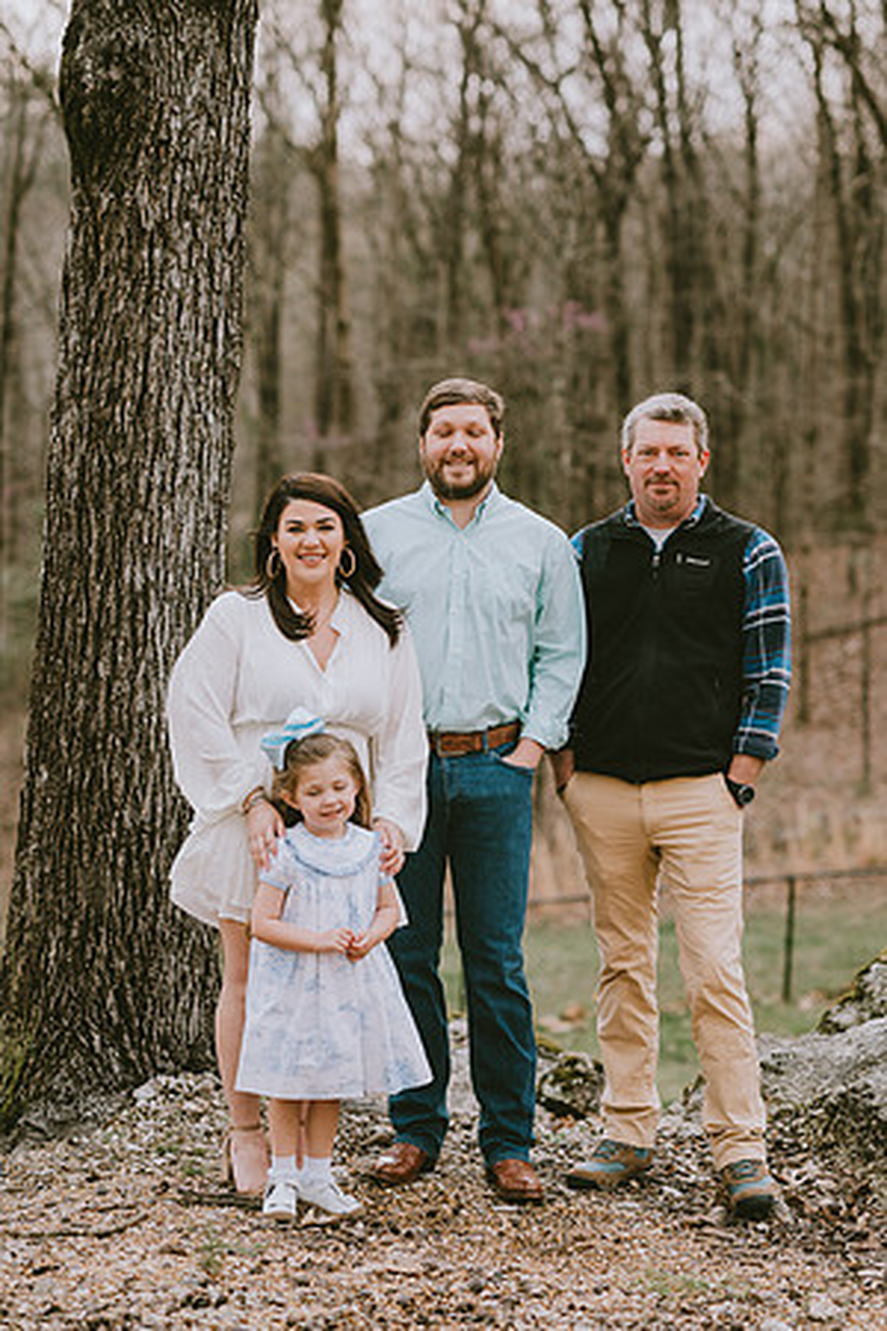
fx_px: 3141
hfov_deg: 16.1
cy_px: 666
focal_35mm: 85
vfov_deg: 23.9
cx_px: 444
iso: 400
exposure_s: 1/400
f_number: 2.5
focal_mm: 85
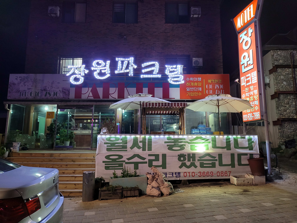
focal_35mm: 26
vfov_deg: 53.1
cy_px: 112
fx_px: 223
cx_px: 148
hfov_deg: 67.3
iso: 320
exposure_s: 1/39
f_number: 1.8
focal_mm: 5
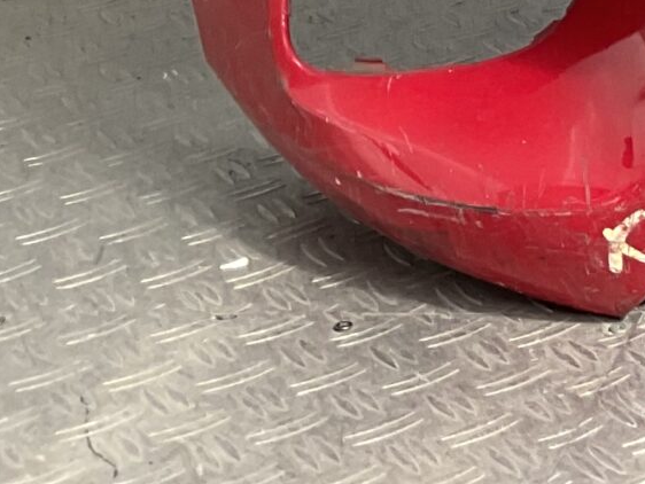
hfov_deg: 12.5
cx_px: 1411
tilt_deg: -9.1
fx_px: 2461
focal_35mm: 132
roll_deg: -0.6
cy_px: -562
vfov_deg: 10.2
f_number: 1.8
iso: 16
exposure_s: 1/372
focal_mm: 3
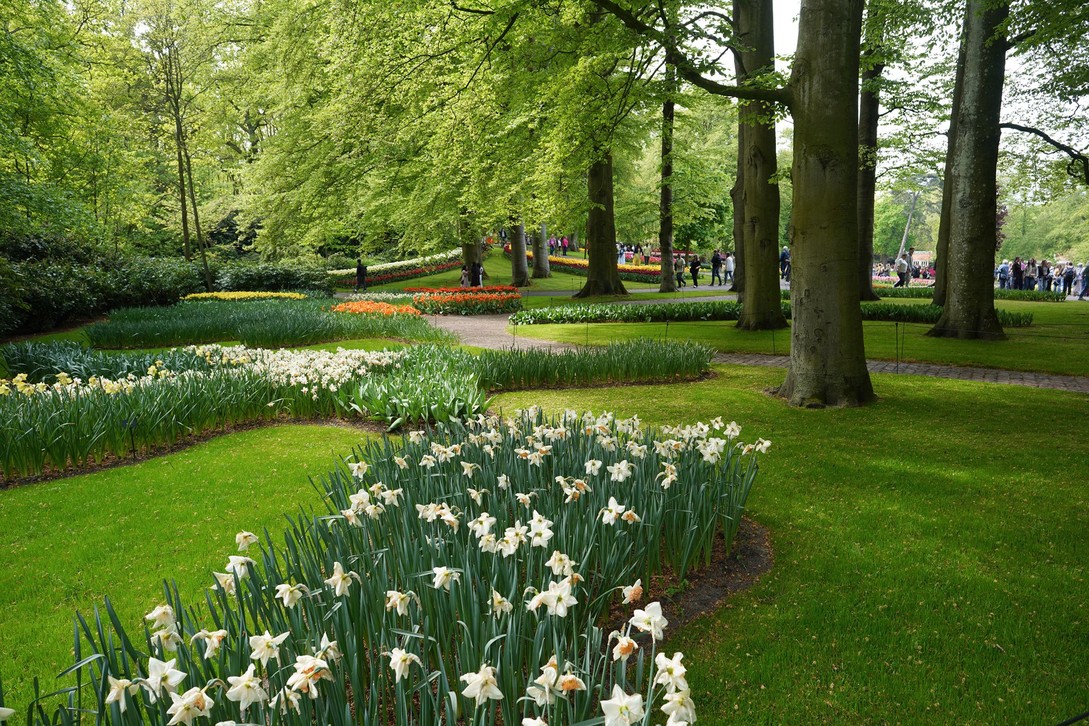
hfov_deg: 73.7
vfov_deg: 53.1
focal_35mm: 24
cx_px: 544
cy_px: 363
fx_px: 726
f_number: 5
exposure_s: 1/100
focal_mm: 24
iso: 100
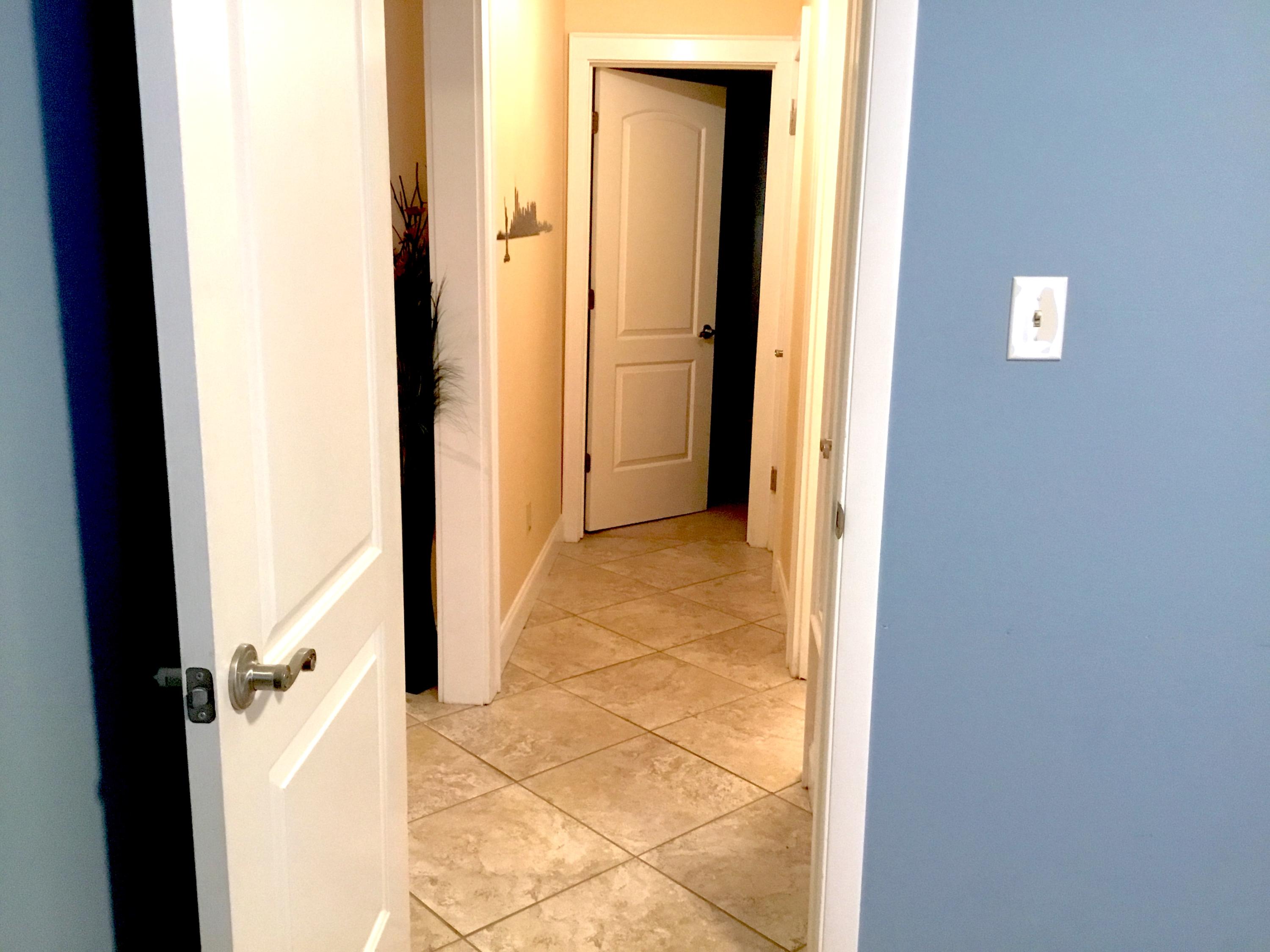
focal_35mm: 31
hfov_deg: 58.4
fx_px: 1137
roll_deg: +0.0
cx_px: 635
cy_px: 476
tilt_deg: -11.3
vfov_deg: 45.4
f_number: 2.4
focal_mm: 3.3
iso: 160
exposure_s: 1/30
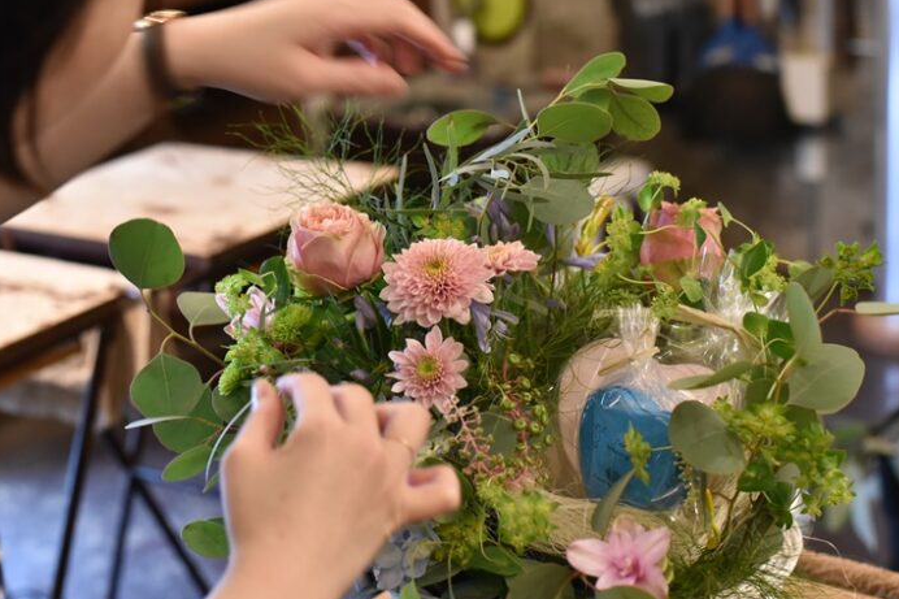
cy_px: 262
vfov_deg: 18.4
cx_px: 412
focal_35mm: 74
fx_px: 1847
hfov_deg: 27.3
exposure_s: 1/80
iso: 3200
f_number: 3.2
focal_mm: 50
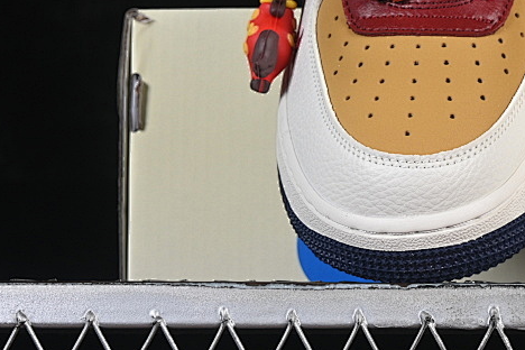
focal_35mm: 173
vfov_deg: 7.9
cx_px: 560
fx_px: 2523
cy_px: 31
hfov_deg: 11.7
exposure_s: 1/80
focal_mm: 50
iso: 160
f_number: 8
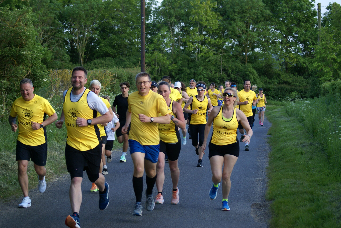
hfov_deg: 18.2
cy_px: 114
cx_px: 170
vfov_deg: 12.2
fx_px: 1066
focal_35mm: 112
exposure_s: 1/250
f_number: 4.5
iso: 250
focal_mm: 75
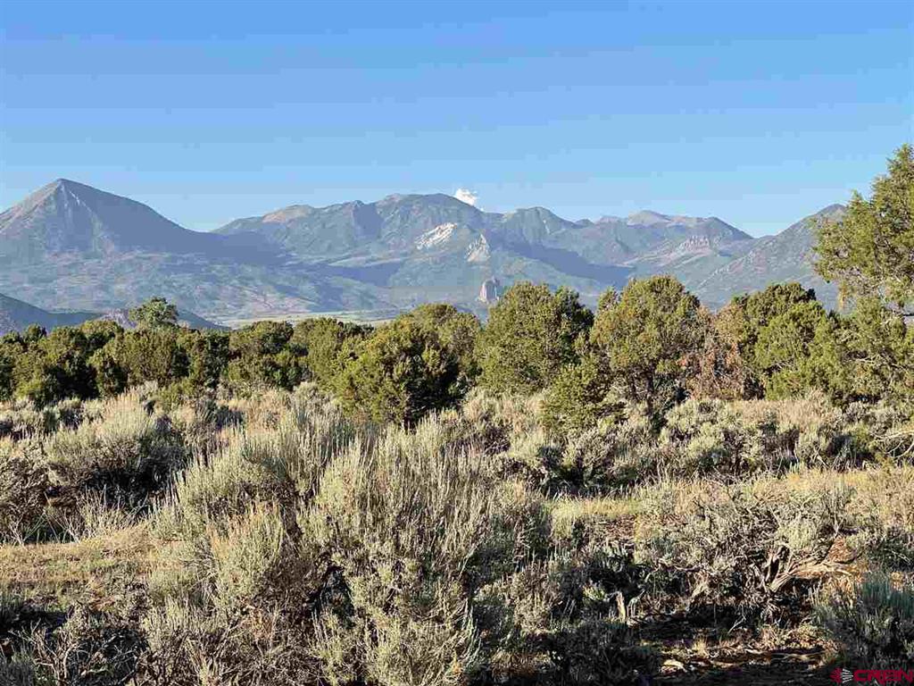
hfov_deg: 30.3
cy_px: 343
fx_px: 1690
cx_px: 457
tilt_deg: -0.9
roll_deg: -0.6
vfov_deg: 22.9
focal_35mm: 64
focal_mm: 7.5
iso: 20
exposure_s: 1/769
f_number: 2.2
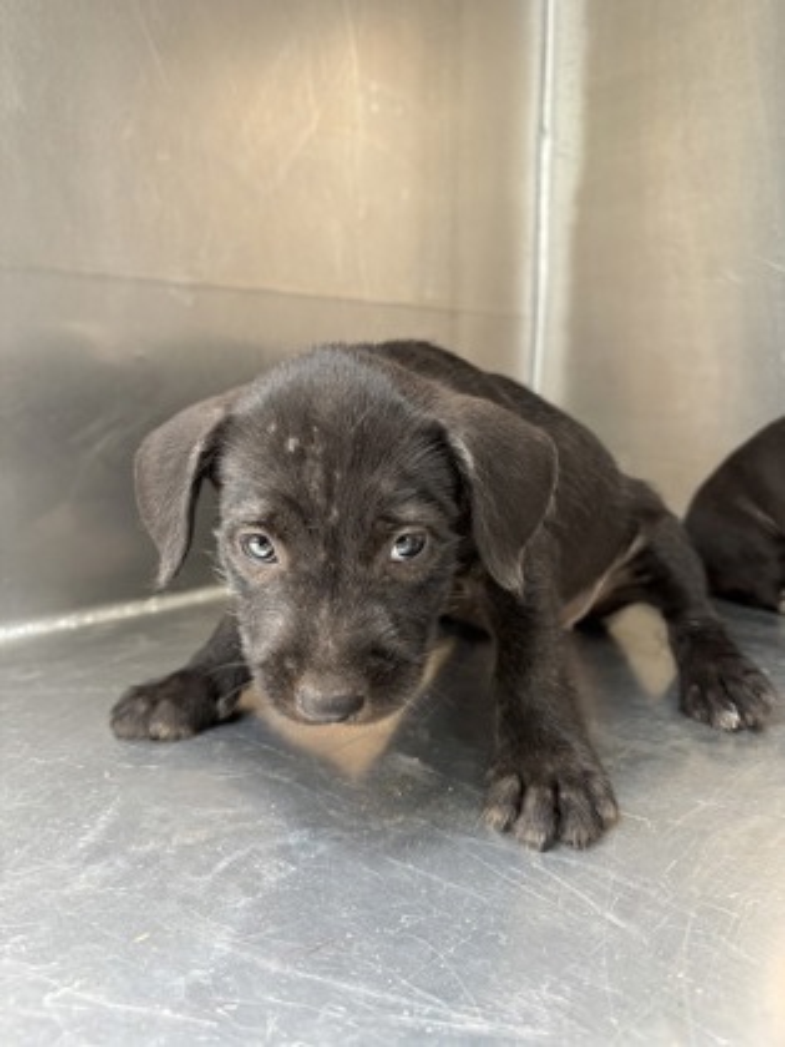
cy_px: 524
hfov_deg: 53.1
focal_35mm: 26
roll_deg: +1.0
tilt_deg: -12.4
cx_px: 392
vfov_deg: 67.3
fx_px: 786
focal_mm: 5.96
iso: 200
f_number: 1.6
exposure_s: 1/60
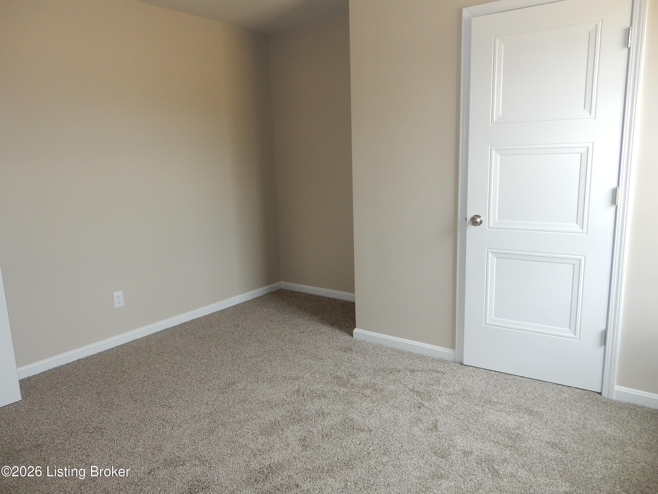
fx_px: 475
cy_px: 247
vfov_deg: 54.9
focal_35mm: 25
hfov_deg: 69.4
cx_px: 329
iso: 140
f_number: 3.7
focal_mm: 4.5
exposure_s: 1/30
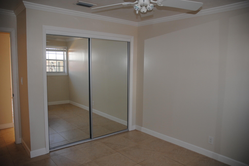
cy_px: 83
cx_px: 124
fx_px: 187
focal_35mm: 27
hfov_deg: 67.3
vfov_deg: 48.0
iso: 200
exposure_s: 1/60
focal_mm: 18
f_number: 3.5
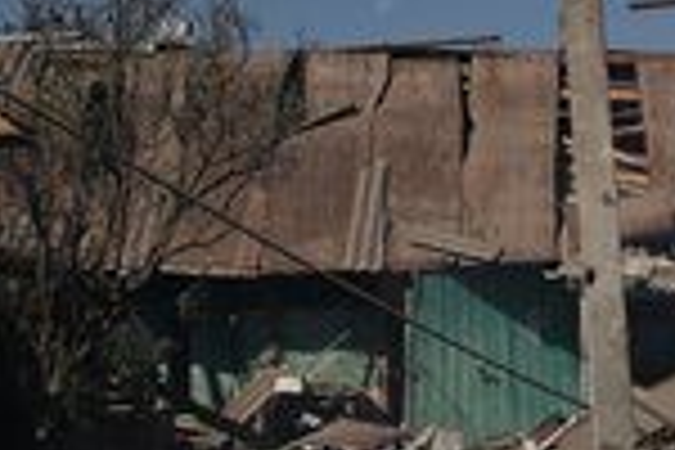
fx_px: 2156
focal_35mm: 115
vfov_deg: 11.9
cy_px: 268
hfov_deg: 17.1
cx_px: 788
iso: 80
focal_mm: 43
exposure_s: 1/500
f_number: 2.8
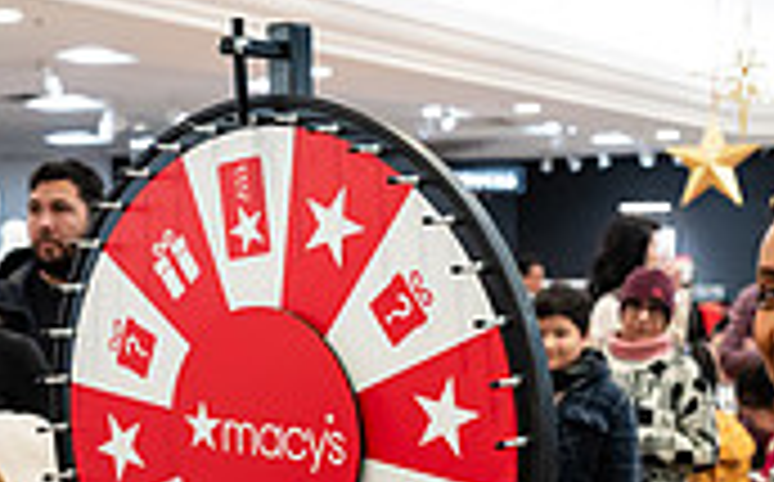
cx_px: 292
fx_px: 1749
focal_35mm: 83
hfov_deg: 24.9
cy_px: 615
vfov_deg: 15.0
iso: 1000
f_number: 3.2
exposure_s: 1/125
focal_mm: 24
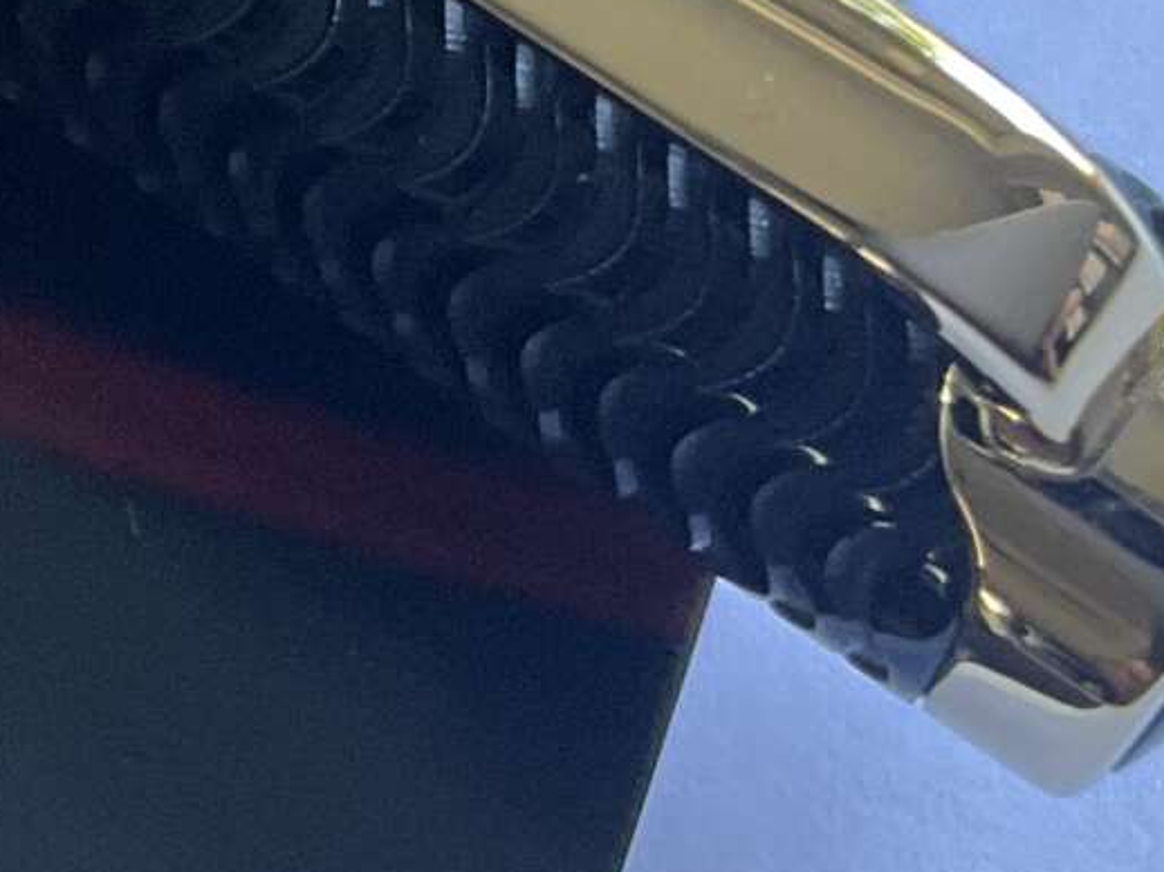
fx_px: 4807
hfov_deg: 13.2
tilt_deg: -67.1
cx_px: -464
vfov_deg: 10.4
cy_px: 296
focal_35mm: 143
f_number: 1.8
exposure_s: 1/88
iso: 64
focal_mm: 3
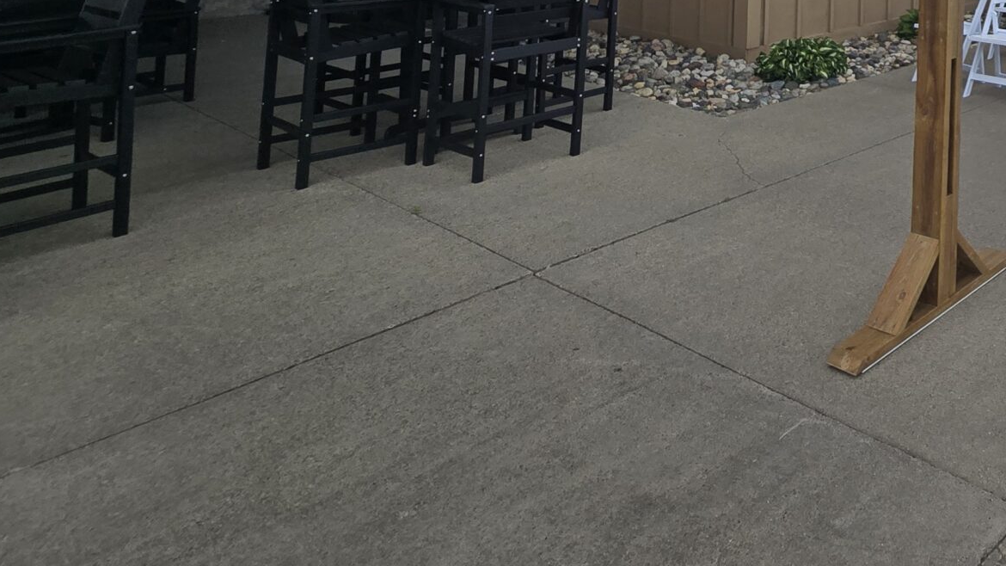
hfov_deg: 48.3
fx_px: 827
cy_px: -170
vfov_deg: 30.0
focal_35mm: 31
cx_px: 1061
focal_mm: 2.2
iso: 50
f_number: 2.2
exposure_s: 1/1293
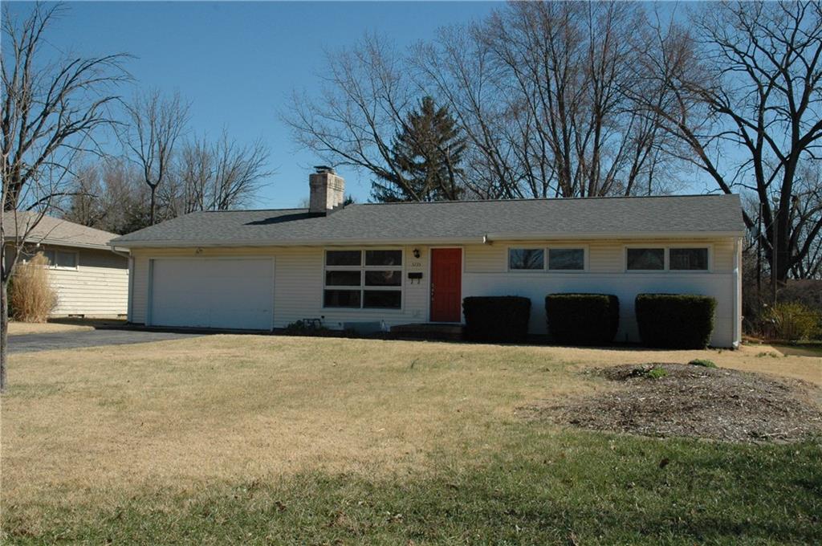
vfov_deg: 36.8
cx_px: 411
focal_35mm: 36
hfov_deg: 53.2
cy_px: 273
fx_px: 821
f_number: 11
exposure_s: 1/500
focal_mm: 24
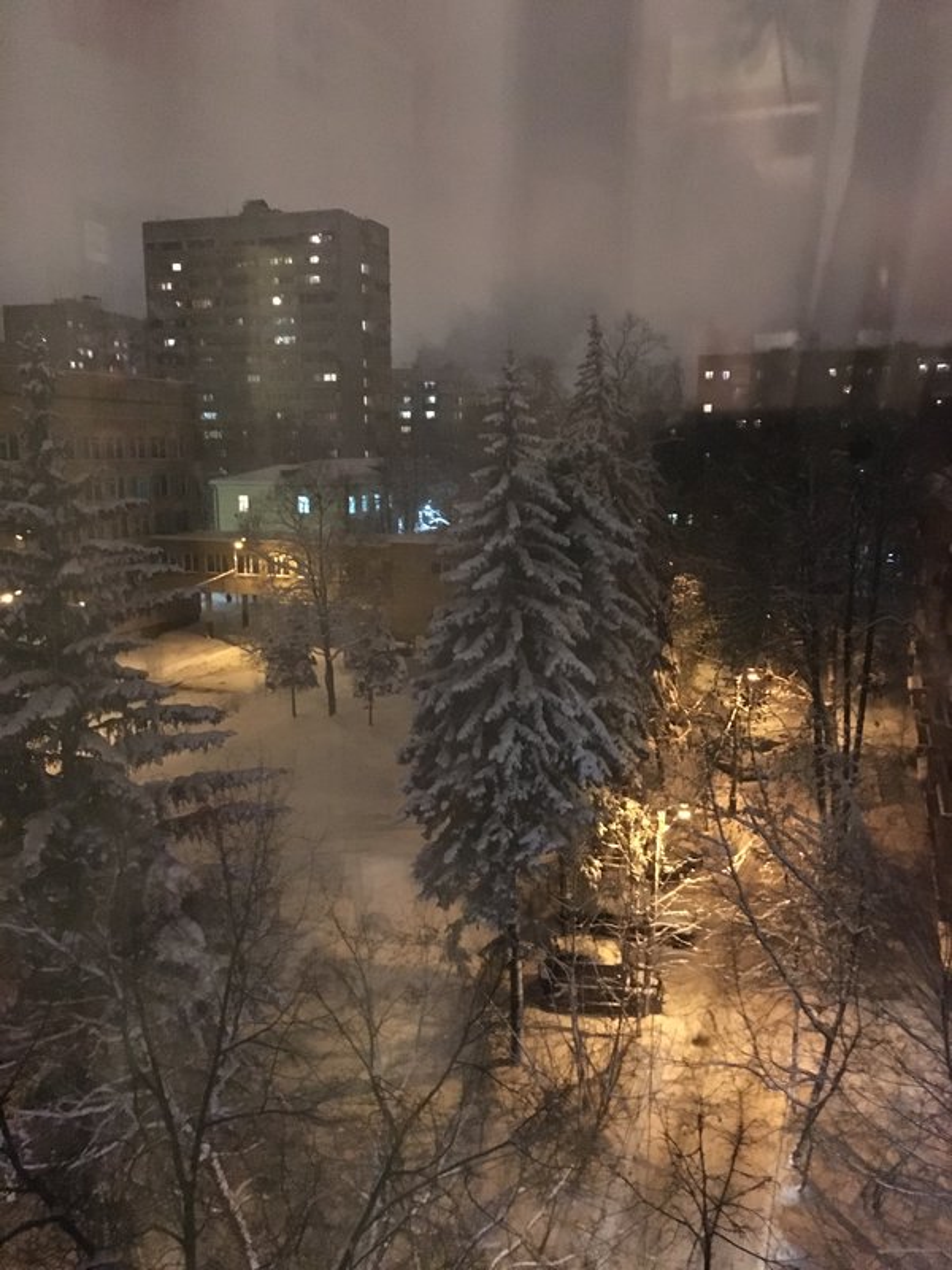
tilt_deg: -10.3
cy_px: 635
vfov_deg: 61.7
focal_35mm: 29
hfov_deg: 48.2
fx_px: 1063
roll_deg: +2.9
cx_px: 476
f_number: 2.2
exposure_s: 1/17
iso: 1000
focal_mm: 4.15
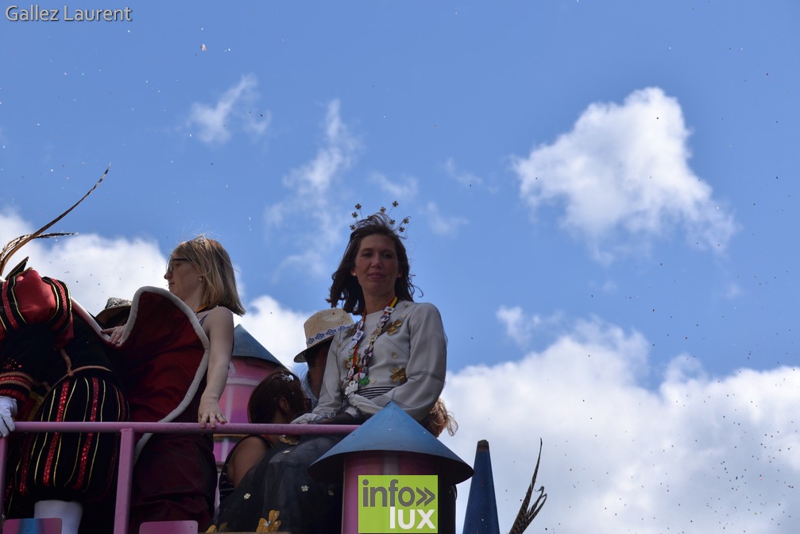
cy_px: 268
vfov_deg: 11.2
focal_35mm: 122
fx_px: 2712
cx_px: 398
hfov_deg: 16.8
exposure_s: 1/640
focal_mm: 80
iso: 100
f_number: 5.6
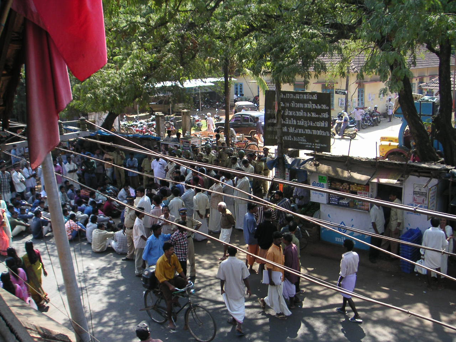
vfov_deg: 37.7
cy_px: 171
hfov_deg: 49.0
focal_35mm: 38
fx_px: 501
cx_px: 228
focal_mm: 6
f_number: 2.8
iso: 50
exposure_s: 1/180
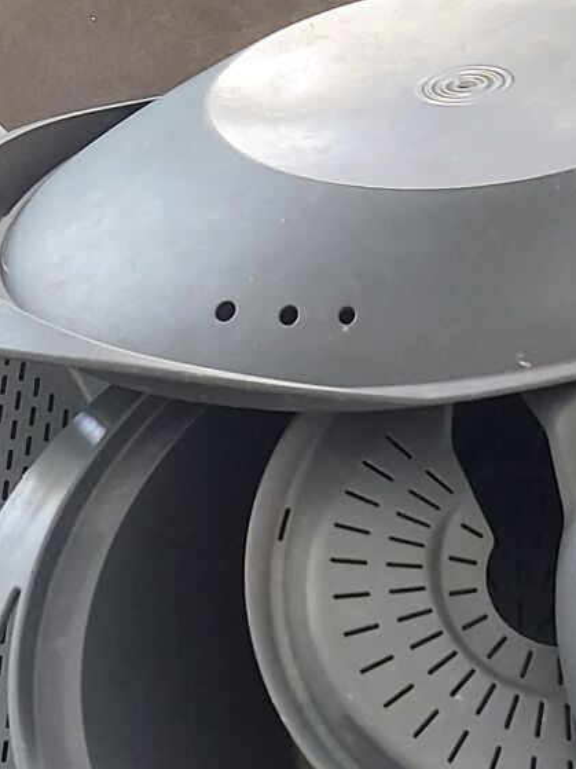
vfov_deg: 30.4
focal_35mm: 62
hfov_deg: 23.6
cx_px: 356
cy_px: 629
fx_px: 1376
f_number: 1.7
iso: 500
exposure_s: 1/25
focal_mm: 3.92
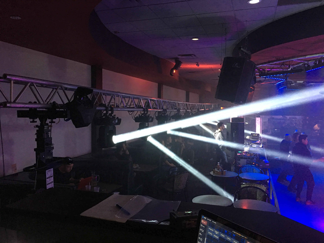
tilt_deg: -2.6
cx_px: 162
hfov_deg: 61.7
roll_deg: -0.6
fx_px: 271
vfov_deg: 48.2
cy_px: 122
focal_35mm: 29
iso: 100
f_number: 2.2
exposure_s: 1/8
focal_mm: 4.15
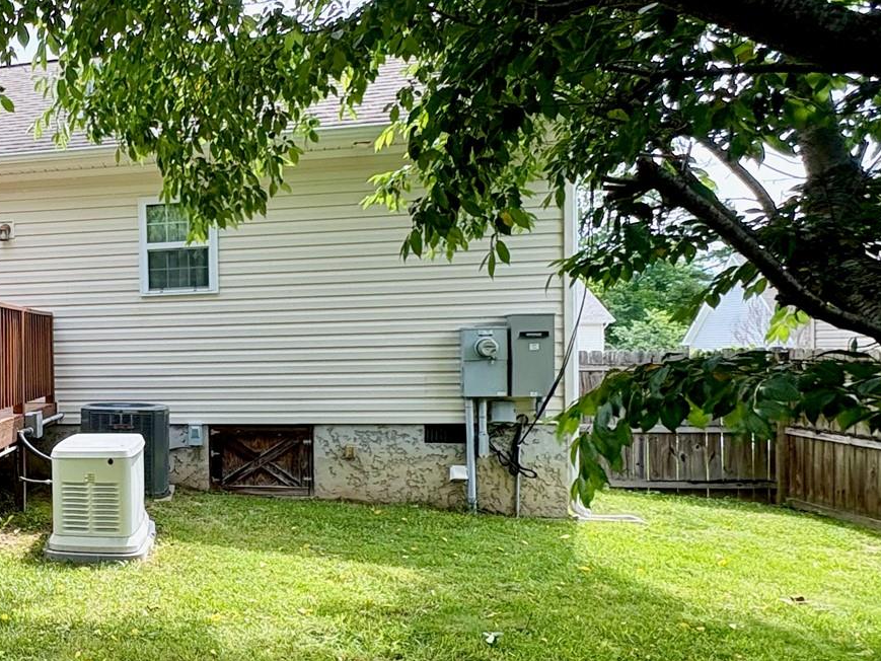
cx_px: 1
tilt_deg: -1.4
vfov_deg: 42.9
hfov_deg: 46.4
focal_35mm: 33
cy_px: 372
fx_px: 840
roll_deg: +2.2
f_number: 2.2
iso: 50
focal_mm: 2.22
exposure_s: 1/370
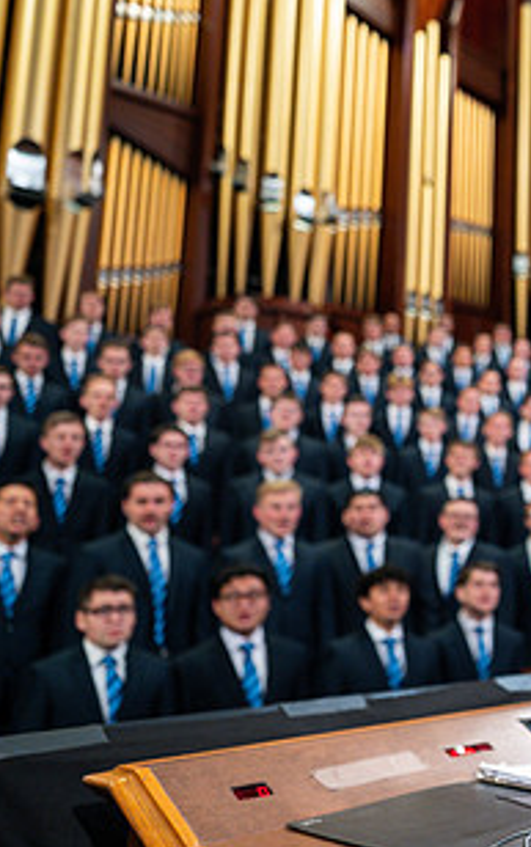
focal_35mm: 46
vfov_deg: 43.4
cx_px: 724
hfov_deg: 24.0
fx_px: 1063
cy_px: 395
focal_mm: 24
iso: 1600
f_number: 2.8
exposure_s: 1/320
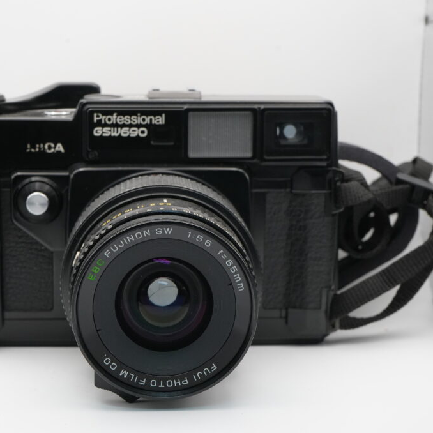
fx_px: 962
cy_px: 217
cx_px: 183
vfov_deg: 25.4
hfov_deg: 25.3
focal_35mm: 68
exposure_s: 1/125
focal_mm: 53
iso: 4000
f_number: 11
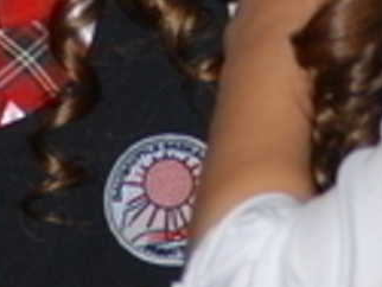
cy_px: -127
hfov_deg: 1.6
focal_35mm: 1262
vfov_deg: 1.2
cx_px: 235
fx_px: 13937
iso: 500
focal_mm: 220
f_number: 5
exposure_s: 1/180
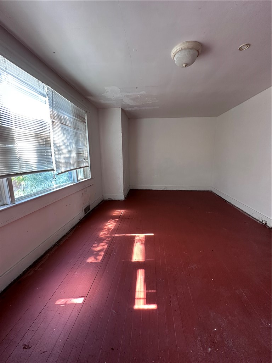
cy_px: 182
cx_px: 136
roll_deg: -1.1
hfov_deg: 85.7
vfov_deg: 102.1
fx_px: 147
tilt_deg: -9.0
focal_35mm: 14
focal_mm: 2.22
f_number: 2.2
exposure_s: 1/99
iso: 200
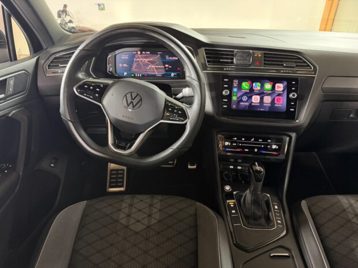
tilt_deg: -28.8
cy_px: 134
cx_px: 179
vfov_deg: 56.8
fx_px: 248
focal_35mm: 24
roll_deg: -0.6
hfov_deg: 71.6
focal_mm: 6.76
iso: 800
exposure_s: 1/25
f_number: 1.78
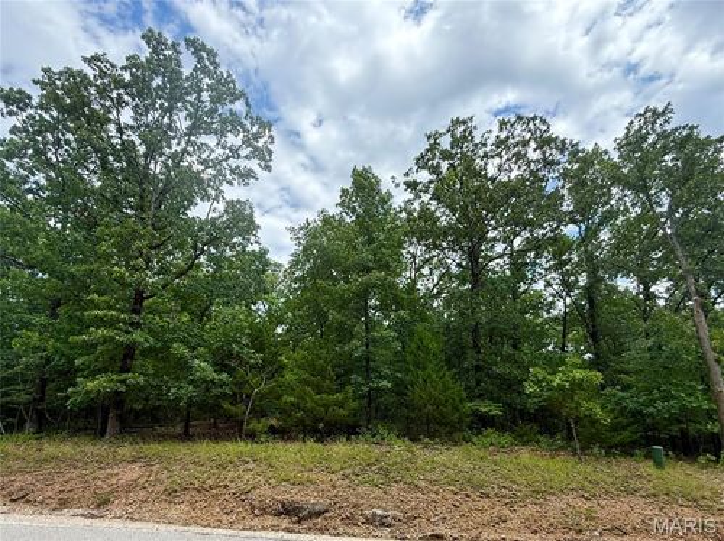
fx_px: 293
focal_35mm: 14
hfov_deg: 102.1
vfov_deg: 85.6
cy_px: 270
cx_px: 362
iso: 64
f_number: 2.2
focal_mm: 2.22
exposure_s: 1/590
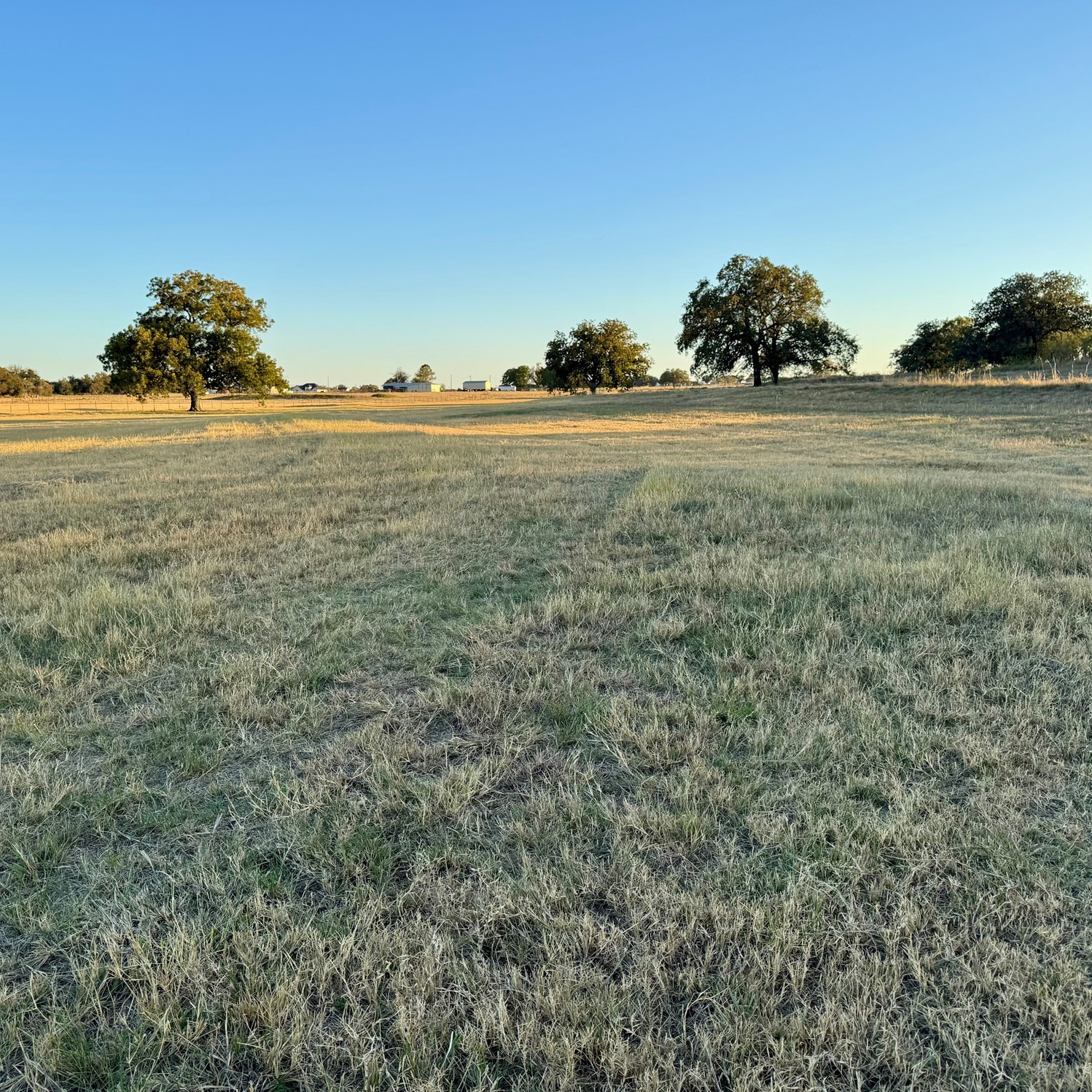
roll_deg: +0.4
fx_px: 1035
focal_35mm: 29
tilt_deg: -8.6
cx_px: 472
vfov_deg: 55.6
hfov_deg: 55.4
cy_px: 554
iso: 80
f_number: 1.78
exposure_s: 1/1488
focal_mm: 6.76
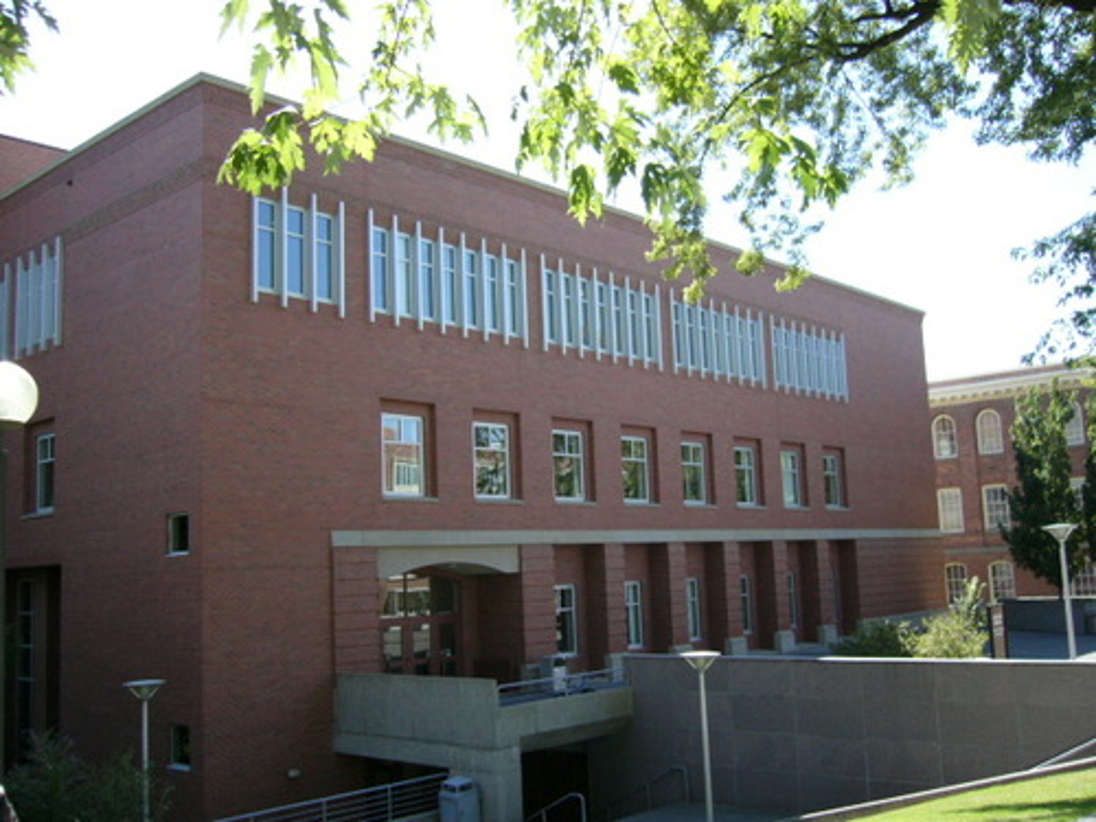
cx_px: 548
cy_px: 411
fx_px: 1108
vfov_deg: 40.7
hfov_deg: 52.6
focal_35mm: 35
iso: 100
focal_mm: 5.8
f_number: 2.8
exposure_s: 1/400
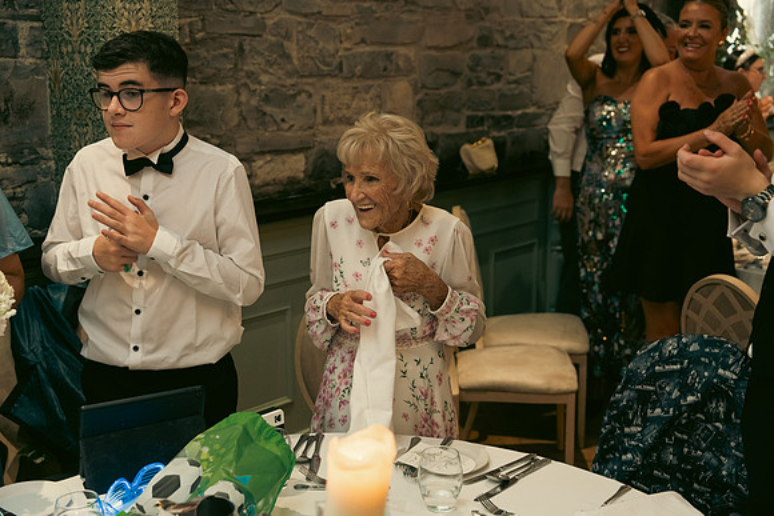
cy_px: 258
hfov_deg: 42.7
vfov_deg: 29.3
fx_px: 989
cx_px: 387
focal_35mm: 46
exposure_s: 1/160
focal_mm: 46
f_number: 3.5
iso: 2500
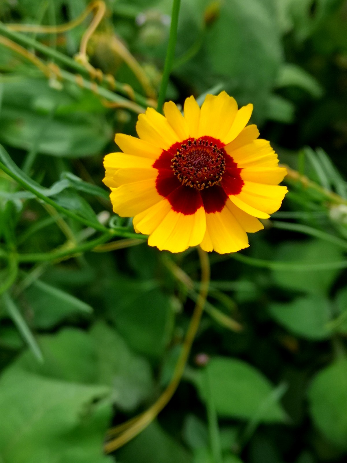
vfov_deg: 24.1
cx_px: 174
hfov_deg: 18.2
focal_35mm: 81
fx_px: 1083
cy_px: 232
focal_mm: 3.95
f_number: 1.8
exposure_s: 1/1385
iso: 50
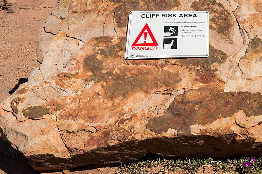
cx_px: 157
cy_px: 74
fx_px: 502
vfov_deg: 19.7
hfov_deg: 29.2
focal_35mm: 69
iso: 100
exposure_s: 1/400
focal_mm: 50
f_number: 8
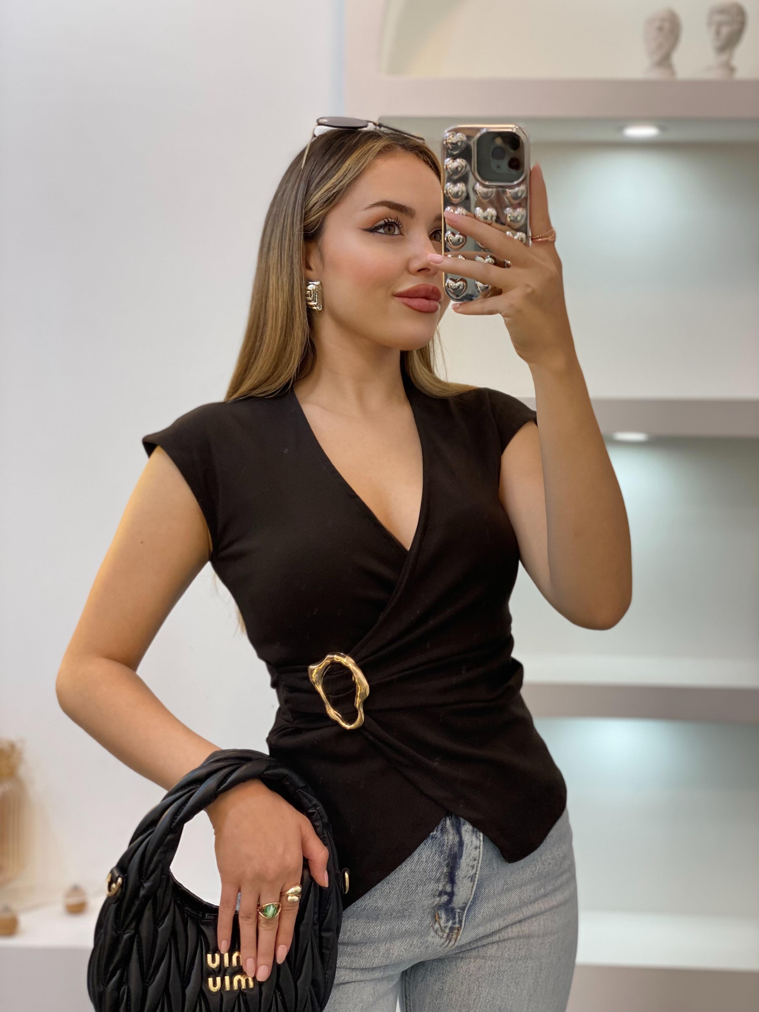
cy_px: 506
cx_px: 380
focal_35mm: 52
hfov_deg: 28.0
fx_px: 1520
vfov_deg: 36.8
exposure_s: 1/100
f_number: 2
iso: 100
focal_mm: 6
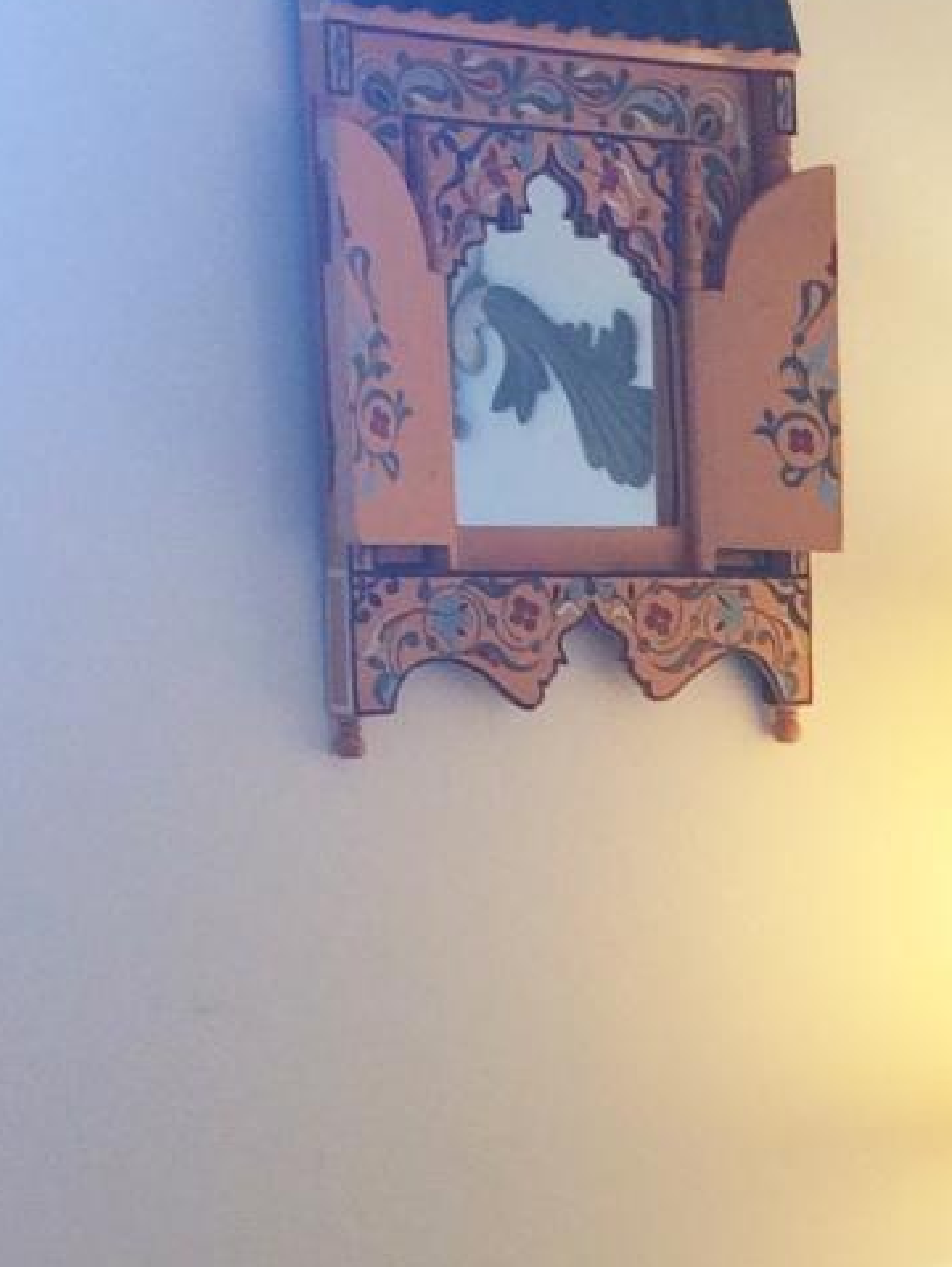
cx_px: 1838
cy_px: 1508
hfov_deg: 11.2
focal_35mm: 121
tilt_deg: -12.7
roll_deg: +0.5
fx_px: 4431
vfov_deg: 15.7
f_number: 2.2
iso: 40
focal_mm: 4.15
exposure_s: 1/40
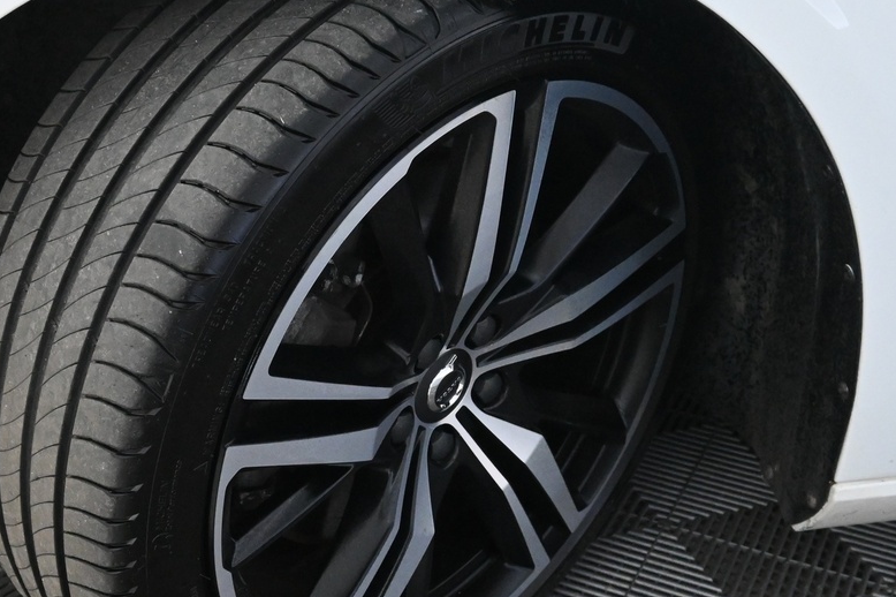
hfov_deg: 39.5
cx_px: 374
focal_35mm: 50
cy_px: 380
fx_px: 1244
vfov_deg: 26.9
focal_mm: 16
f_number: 5.6
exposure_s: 1/125
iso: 4000
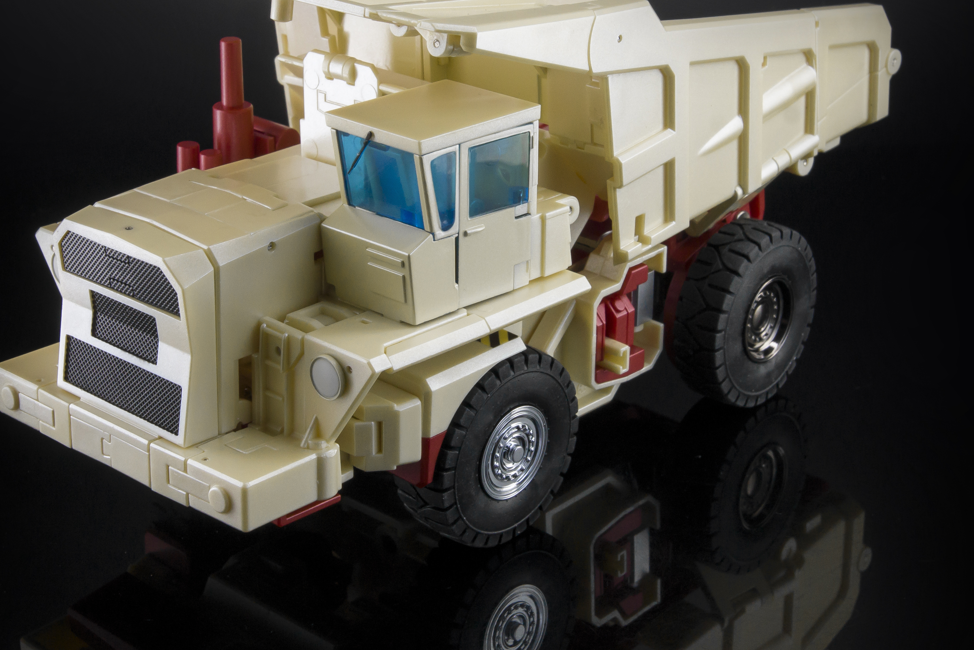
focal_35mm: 85
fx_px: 2294
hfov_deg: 24.0
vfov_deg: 16.1
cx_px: 458
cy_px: 251
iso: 400
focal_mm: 35
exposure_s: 1/25
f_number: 13
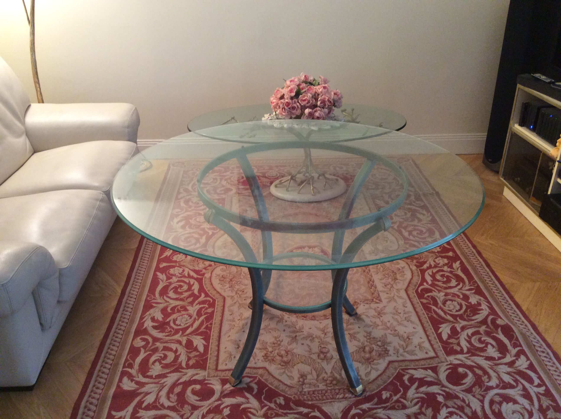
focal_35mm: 32
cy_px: 210
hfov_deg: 56.9
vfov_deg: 44.1
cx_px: 280
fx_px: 518
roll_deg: +0.2
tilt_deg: -28.4
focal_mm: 3.3
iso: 125
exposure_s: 1/25
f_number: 2.4
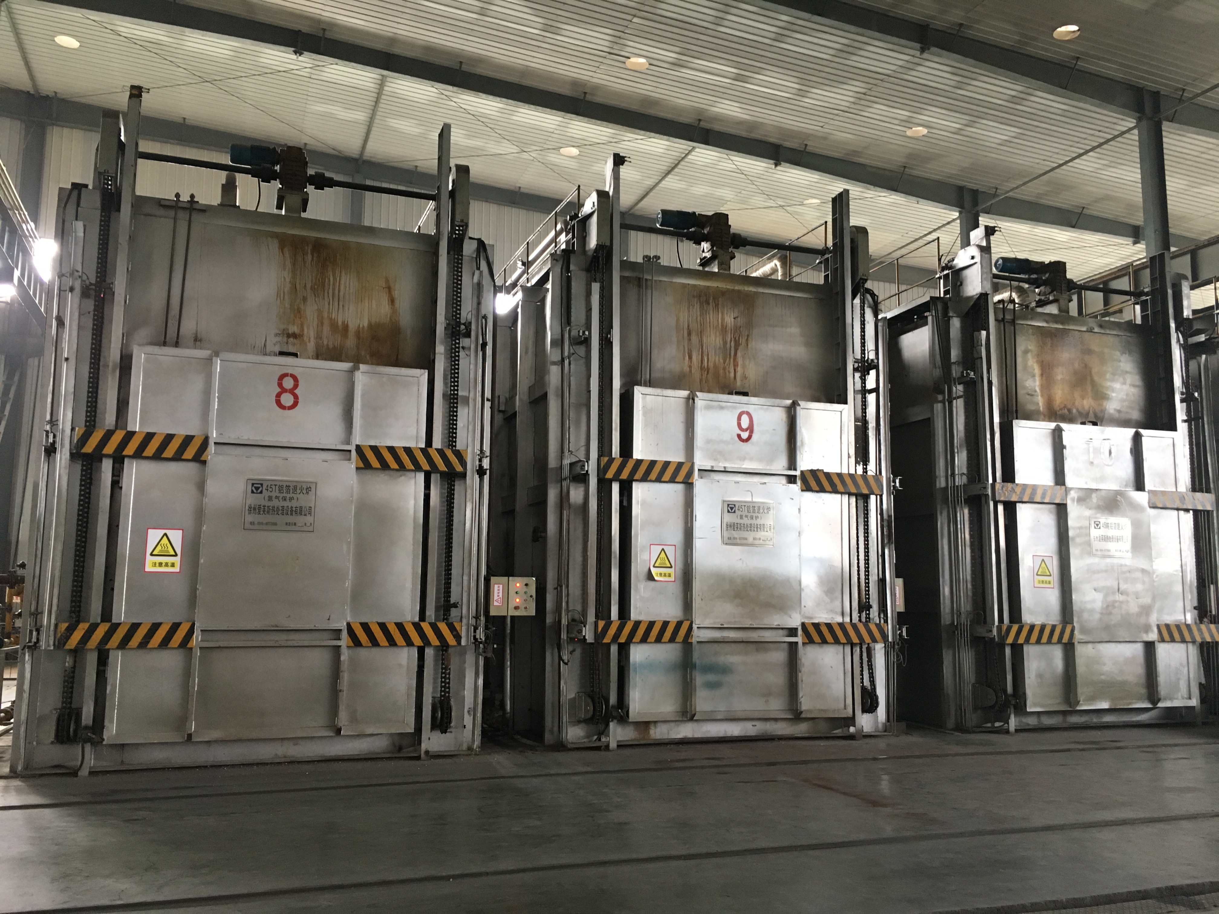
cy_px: 457
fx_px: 1021
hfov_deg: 61.7
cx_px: 610
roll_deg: -0.8
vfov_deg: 48.2
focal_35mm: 29
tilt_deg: +7.2
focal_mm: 4.15
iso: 160
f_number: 2.2
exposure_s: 1/33
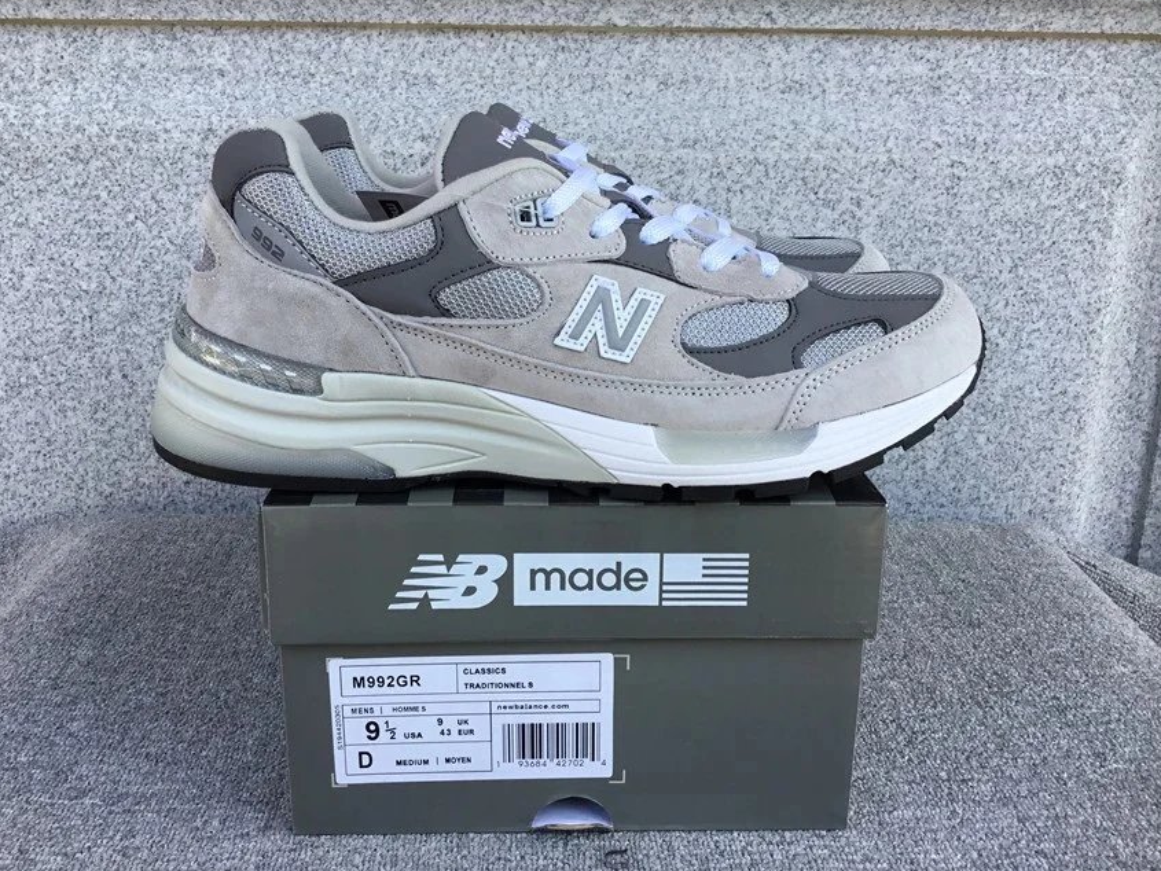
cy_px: 422
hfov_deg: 55.3
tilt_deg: -17.6
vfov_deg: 43.0
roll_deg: -0.4
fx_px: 1107
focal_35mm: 33
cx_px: 562
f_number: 2.4
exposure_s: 1/211
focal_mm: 3.3
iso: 25
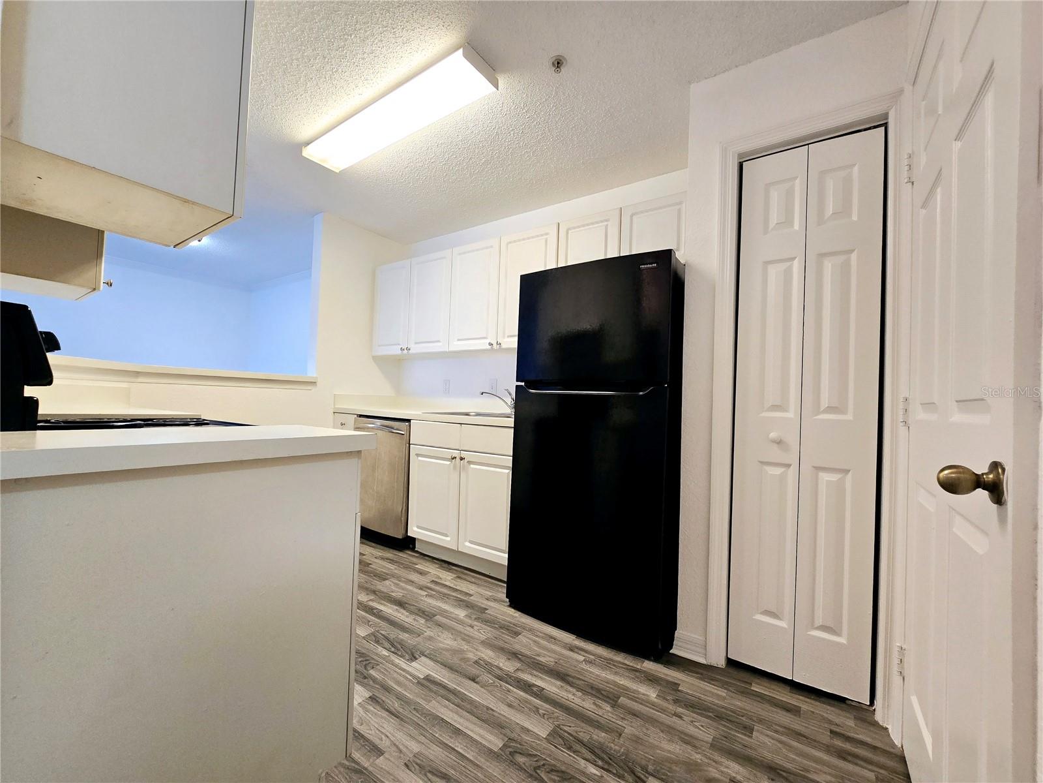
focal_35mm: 13
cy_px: 392
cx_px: 522
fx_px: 392
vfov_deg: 89.9
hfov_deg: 106.2
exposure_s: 1/60.2
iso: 160
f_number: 2.2
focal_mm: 2.2
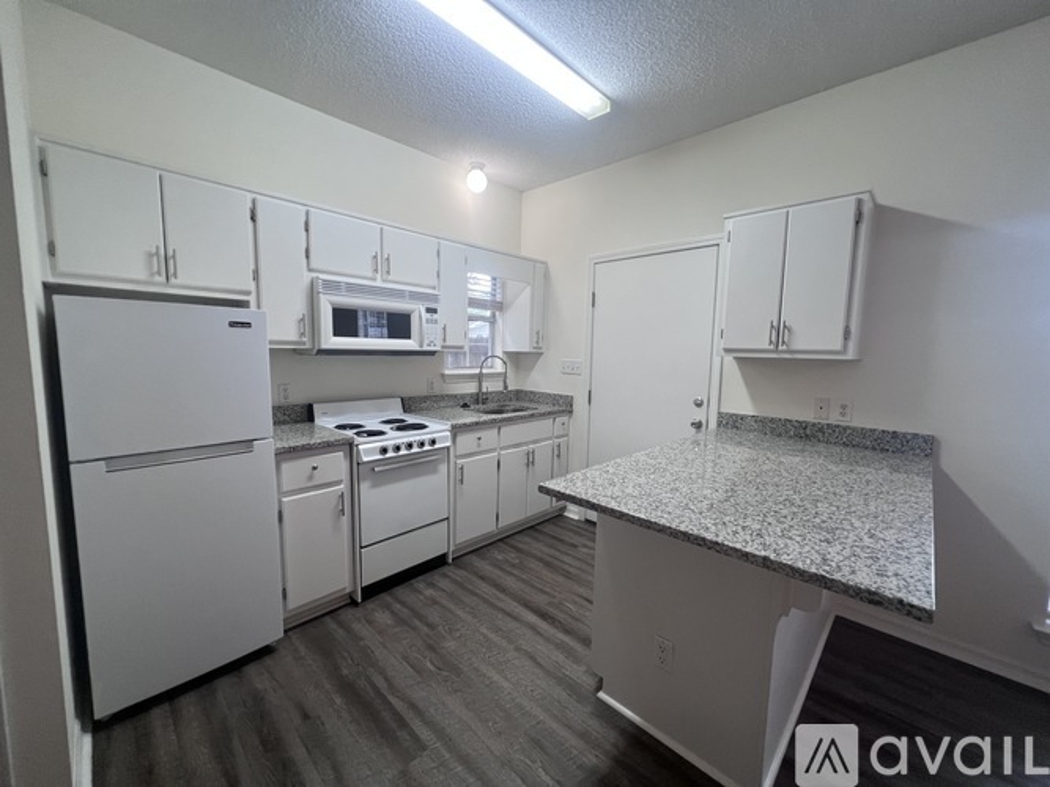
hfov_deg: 106.2
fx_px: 394
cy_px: 394
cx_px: 525
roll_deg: -1.0
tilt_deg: -6.3
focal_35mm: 13
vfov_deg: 89.9
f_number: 1.8
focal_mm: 1.57
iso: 250
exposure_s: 1/120
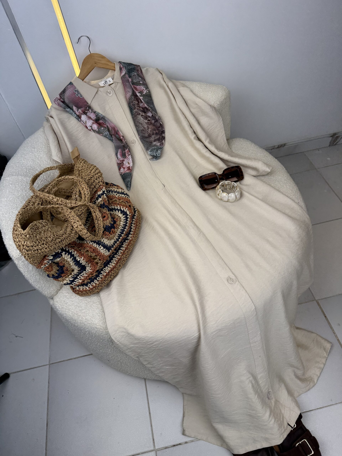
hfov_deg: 56.8
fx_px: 316
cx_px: 171
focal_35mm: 24
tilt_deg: -49.5
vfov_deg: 71.6
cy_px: 228
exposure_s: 1/1230
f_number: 1.78
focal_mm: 6.76
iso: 100
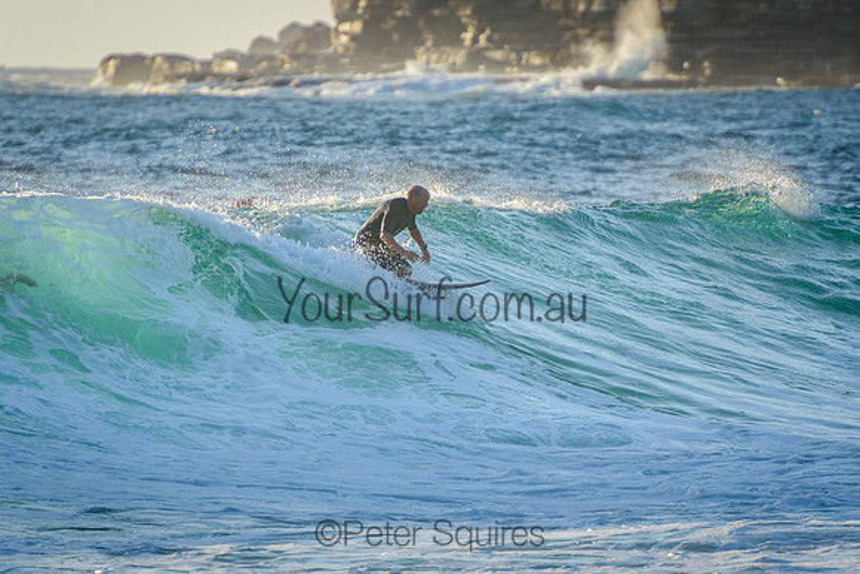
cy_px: 287
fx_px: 14587
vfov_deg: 2.3
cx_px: 430
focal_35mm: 611
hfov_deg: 3.4
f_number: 5.6
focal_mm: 400
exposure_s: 1/2000
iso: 500
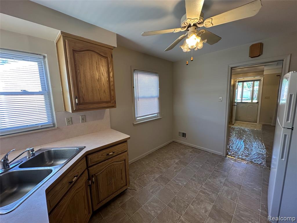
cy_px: 112
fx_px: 120
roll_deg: +0.9
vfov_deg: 85.7
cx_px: 148
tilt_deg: -7.4
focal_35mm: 14
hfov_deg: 102.1
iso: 160
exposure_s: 1/60
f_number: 2.2
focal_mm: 2.22
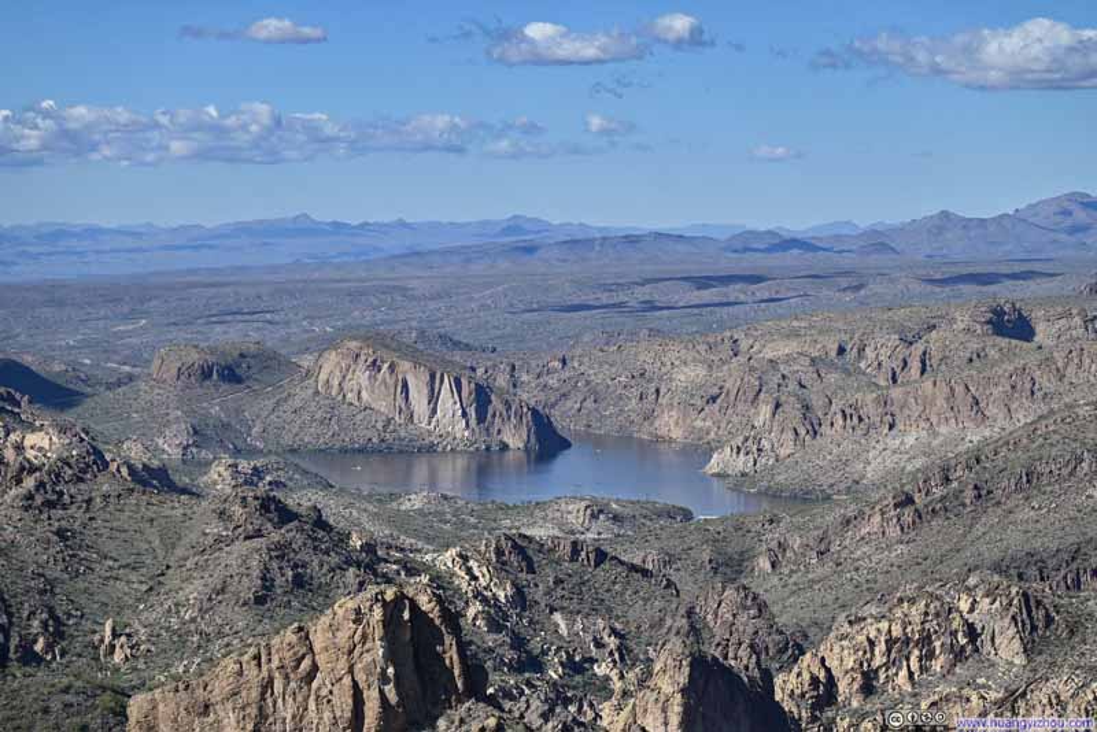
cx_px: 548
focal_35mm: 120
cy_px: 366
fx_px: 3658
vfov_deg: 11.4
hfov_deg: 17.1
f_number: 6.3
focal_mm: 120
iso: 100
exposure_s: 1/1250
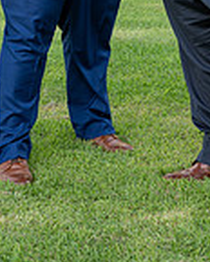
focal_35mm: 182
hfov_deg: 8.5
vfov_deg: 10.3
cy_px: -93
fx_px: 1414
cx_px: 97
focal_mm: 44
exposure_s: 1/160
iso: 80
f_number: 4
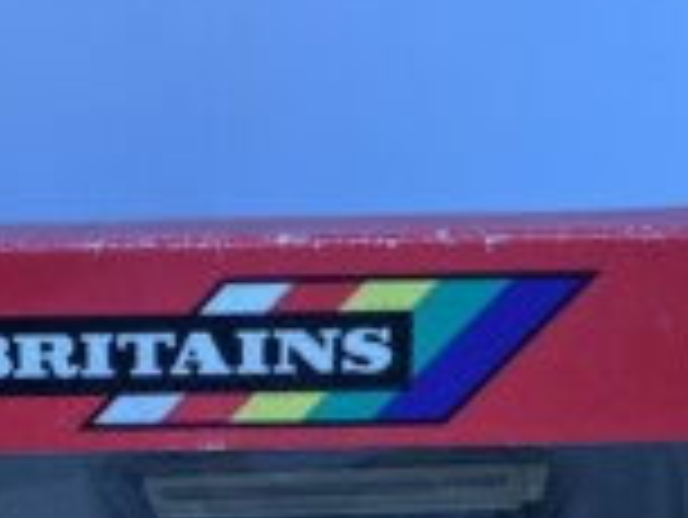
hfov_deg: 22.7
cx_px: 135
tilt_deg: -15.1
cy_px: 673
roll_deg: +1.6
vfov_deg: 16.4
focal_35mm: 85
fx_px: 1691
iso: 64
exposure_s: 1/121
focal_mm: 5.1
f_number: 1.6
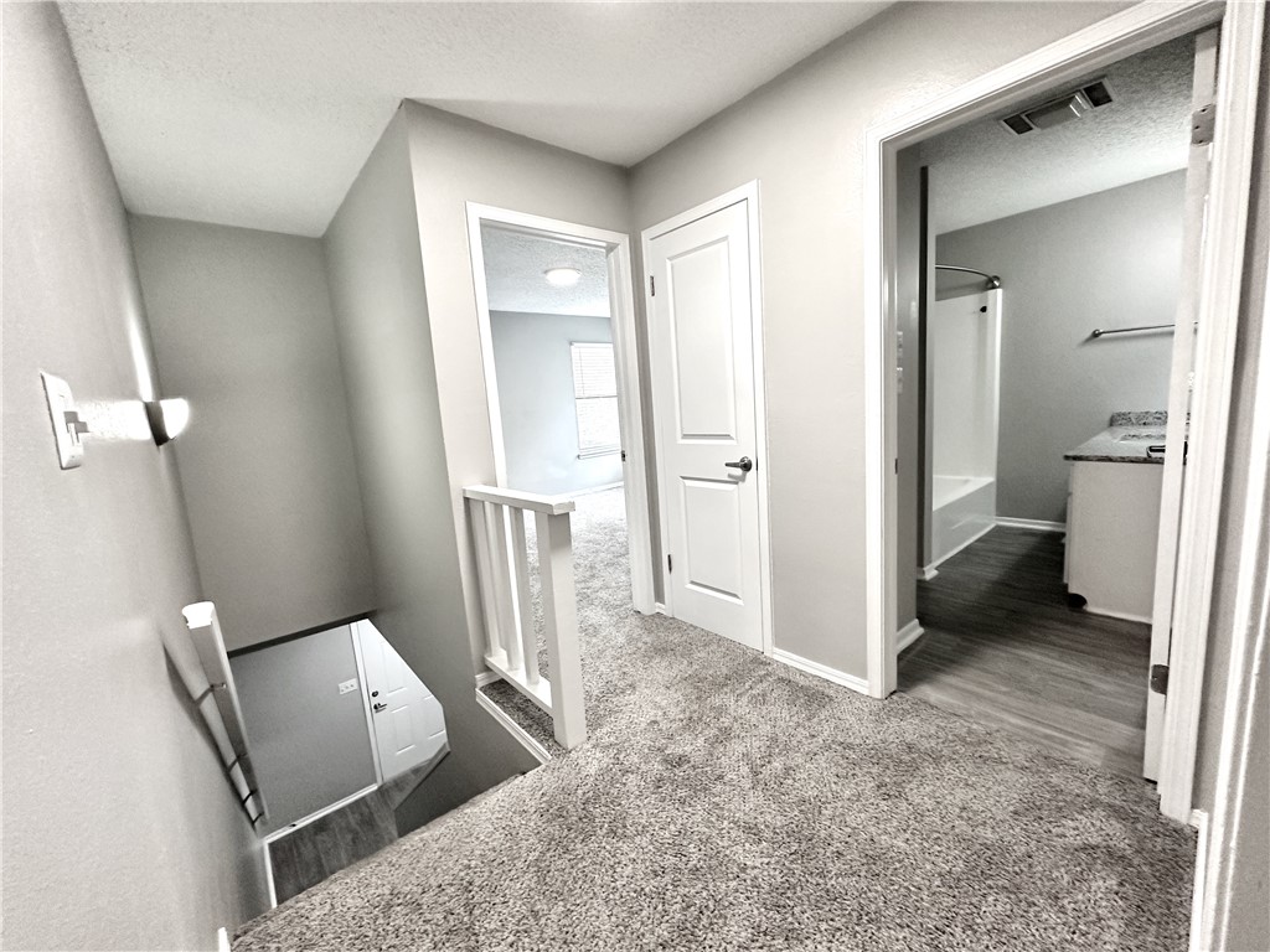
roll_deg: +4.0
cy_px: 476
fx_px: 514
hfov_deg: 102.1
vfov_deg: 85.7
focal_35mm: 14
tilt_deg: -7.6
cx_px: 635
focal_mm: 2.22
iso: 320
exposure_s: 1/120
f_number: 2.2
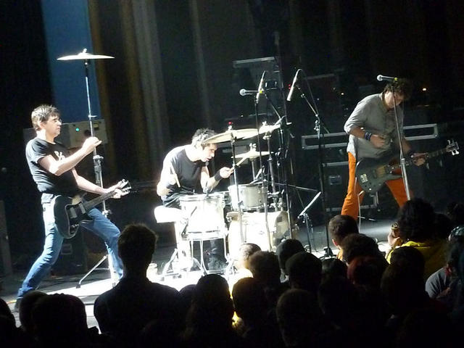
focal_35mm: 182
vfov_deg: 8.2
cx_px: 232
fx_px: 2440
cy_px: 174
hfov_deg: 10.9
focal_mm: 32.6
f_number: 5.4
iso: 3200
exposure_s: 1/25
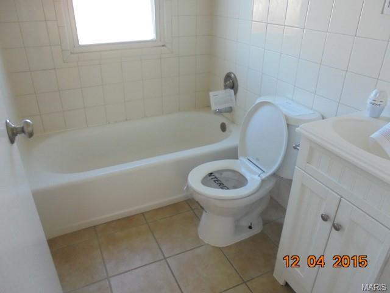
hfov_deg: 67.3
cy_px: 146
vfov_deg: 53.1
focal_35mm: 26
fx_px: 293
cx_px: 195
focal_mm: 4.6
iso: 500
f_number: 3.5
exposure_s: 1/50
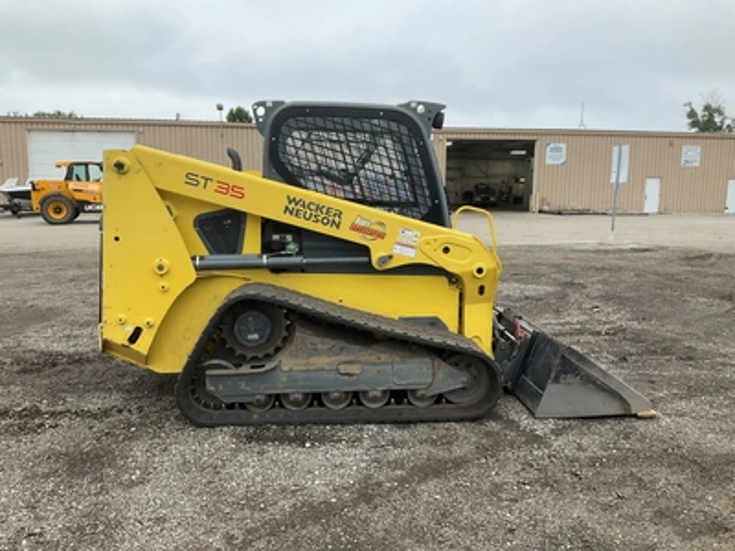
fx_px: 616
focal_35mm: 29
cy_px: 276
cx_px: 368
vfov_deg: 48.2
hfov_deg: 61.7
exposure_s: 1/122
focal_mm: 3
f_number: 1.8
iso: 40
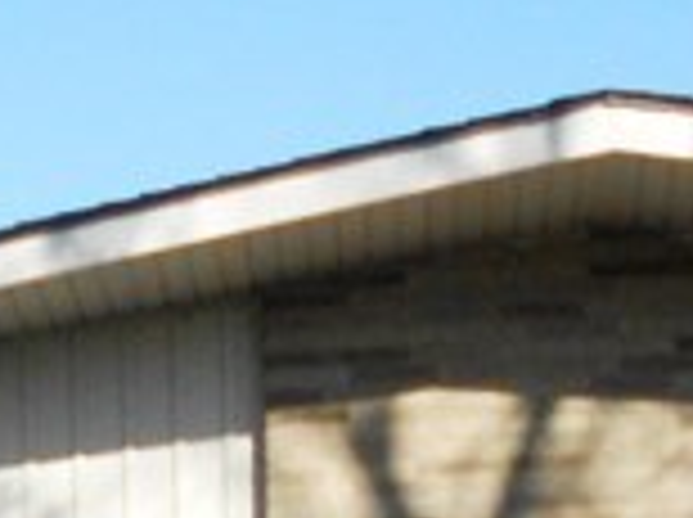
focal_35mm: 213
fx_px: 4258
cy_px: 1171
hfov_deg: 9.2
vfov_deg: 6.7
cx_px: -94
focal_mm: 5.8
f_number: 3.6
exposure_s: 1/800
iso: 80
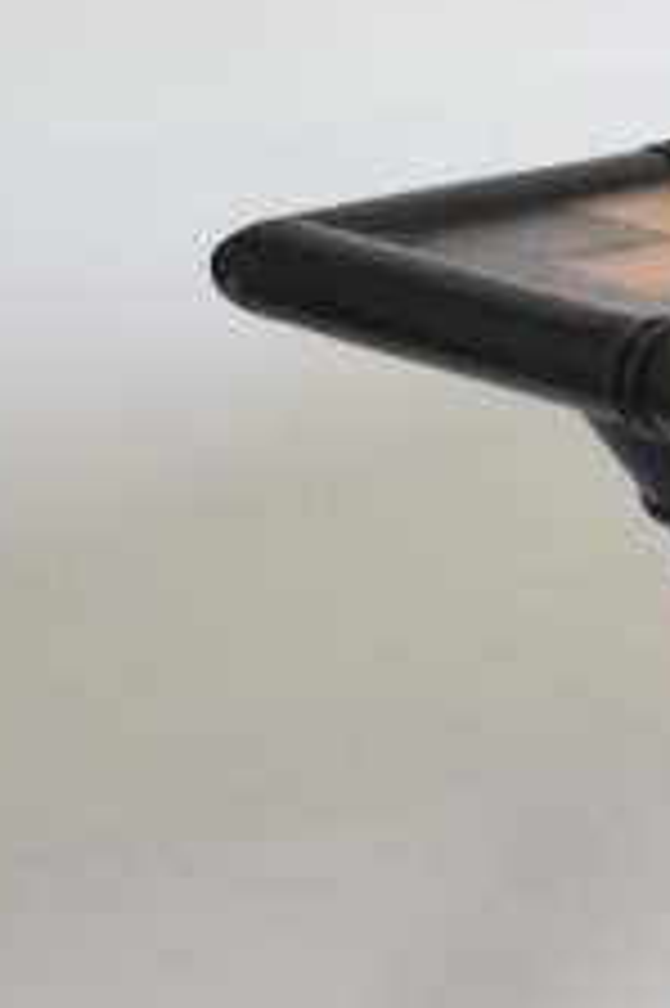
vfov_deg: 10.7
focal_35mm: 193
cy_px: 518
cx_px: 1596
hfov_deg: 6.7
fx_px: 5396
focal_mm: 24
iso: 800
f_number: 3.8
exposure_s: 1/13
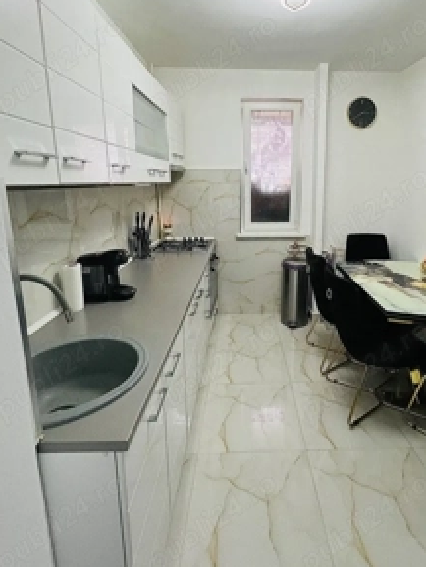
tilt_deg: -9.4
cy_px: 241
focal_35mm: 18
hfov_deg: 71.0
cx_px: 251
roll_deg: -0.3
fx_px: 295
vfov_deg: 87.1
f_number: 1.8
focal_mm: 1.57
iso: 160
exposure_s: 1/50
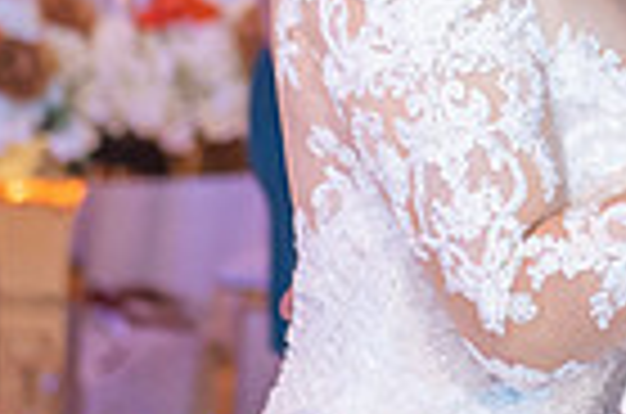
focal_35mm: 293
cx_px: 788
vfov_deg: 4.6
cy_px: -124
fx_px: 5083
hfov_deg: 7.0
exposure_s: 1/160
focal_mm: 70
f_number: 2.8
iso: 1000
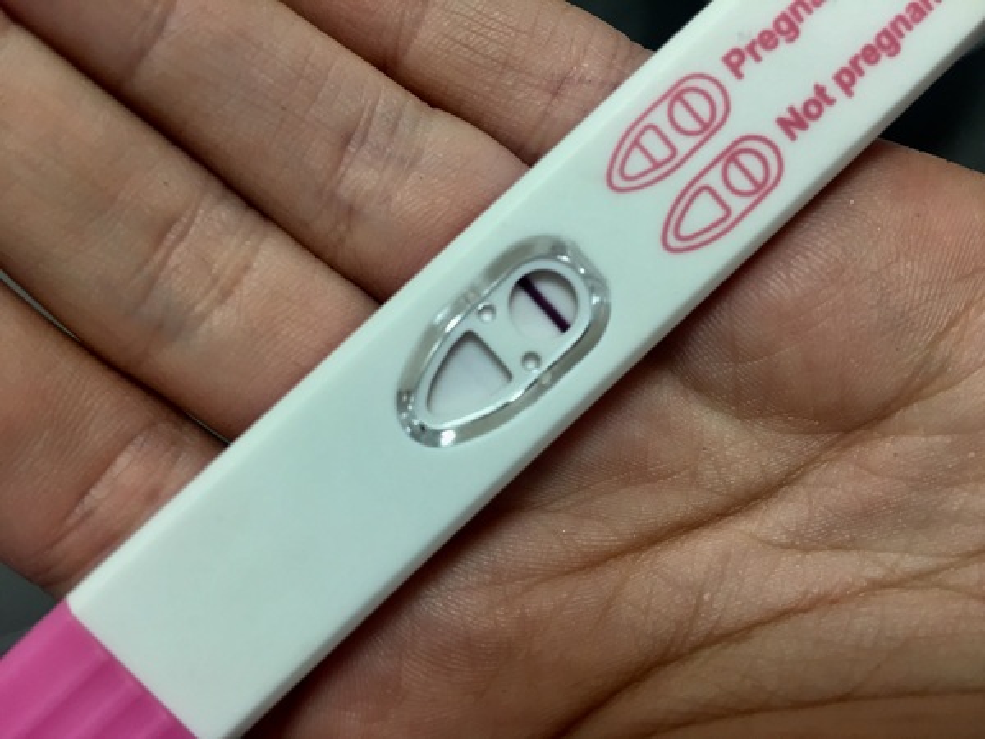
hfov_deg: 61.7
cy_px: 370
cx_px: 492
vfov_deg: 48.2
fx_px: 825
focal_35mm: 29
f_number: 2.2
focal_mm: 4.15
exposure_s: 1/17
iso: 32
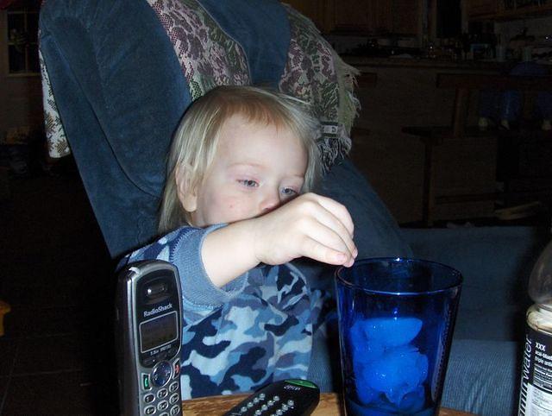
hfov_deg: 45.7
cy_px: 208
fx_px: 655
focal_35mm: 41
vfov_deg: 35.2
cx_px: 276
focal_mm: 6.5
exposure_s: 1/60
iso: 100
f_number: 3.5
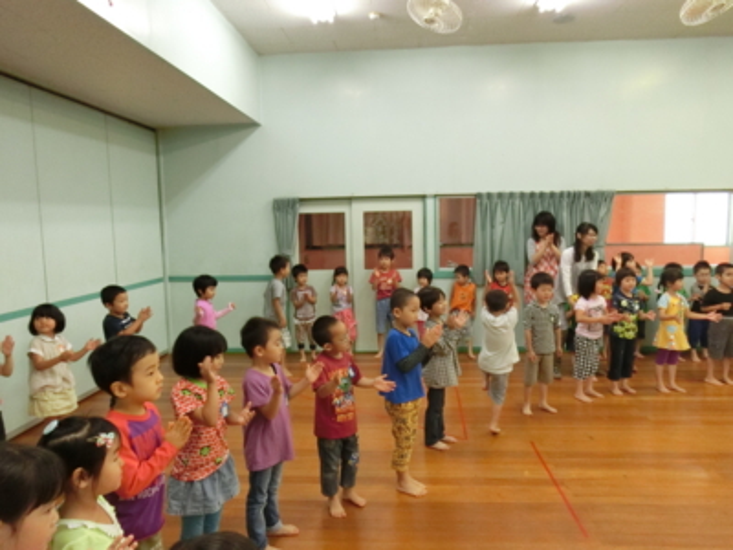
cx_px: 366
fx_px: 529
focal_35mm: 25
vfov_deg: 54.9
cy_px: 275
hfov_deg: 69.4
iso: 800
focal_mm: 4.5
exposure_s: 1/80
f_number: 3.5
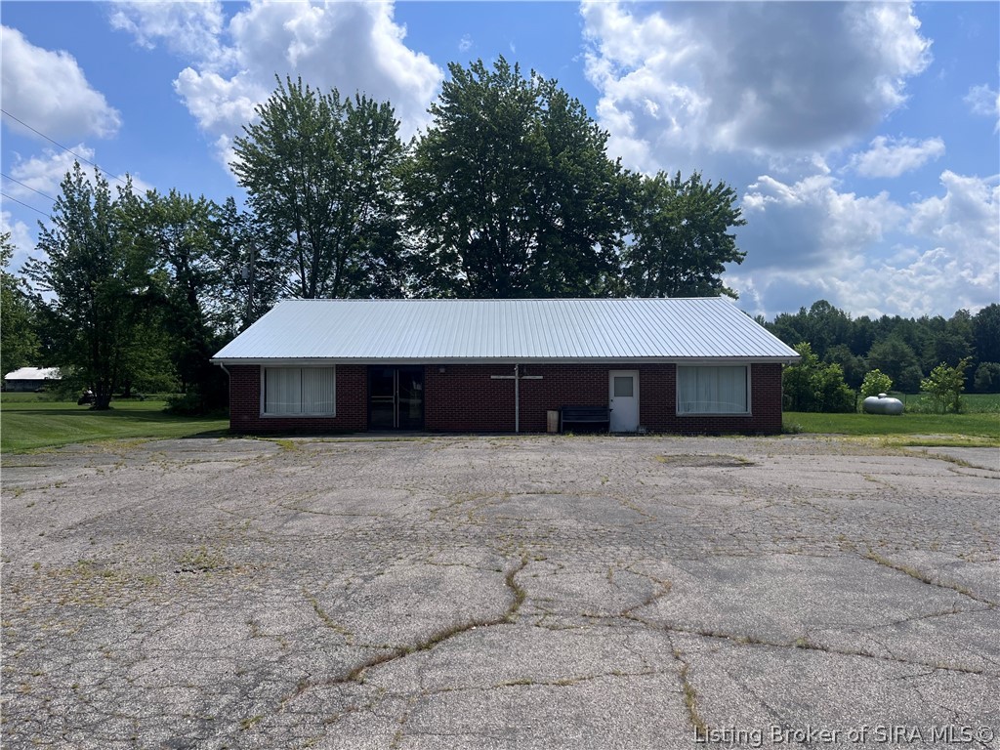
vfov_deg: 53.1
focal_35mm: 26
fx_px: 751
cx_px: 500
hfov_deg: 67.3
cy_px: 375
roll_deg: +0.1
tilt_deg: -1.2
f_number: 1.6
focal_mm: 5.1
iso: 50
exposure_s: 1/6897
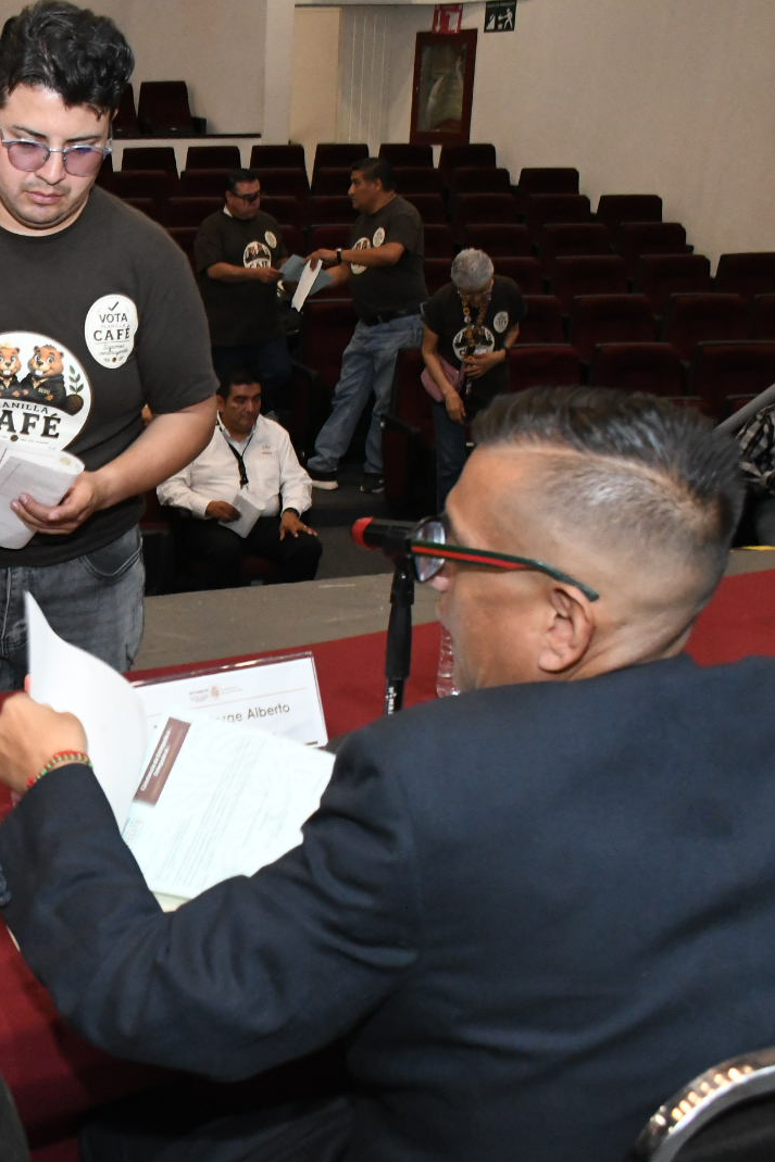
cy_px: 586
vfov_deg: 39.6
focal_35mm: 50
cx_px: -68
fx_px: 1614
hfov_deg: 25.2
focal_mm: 22
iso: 5000
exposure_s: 1/125
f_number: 6.3
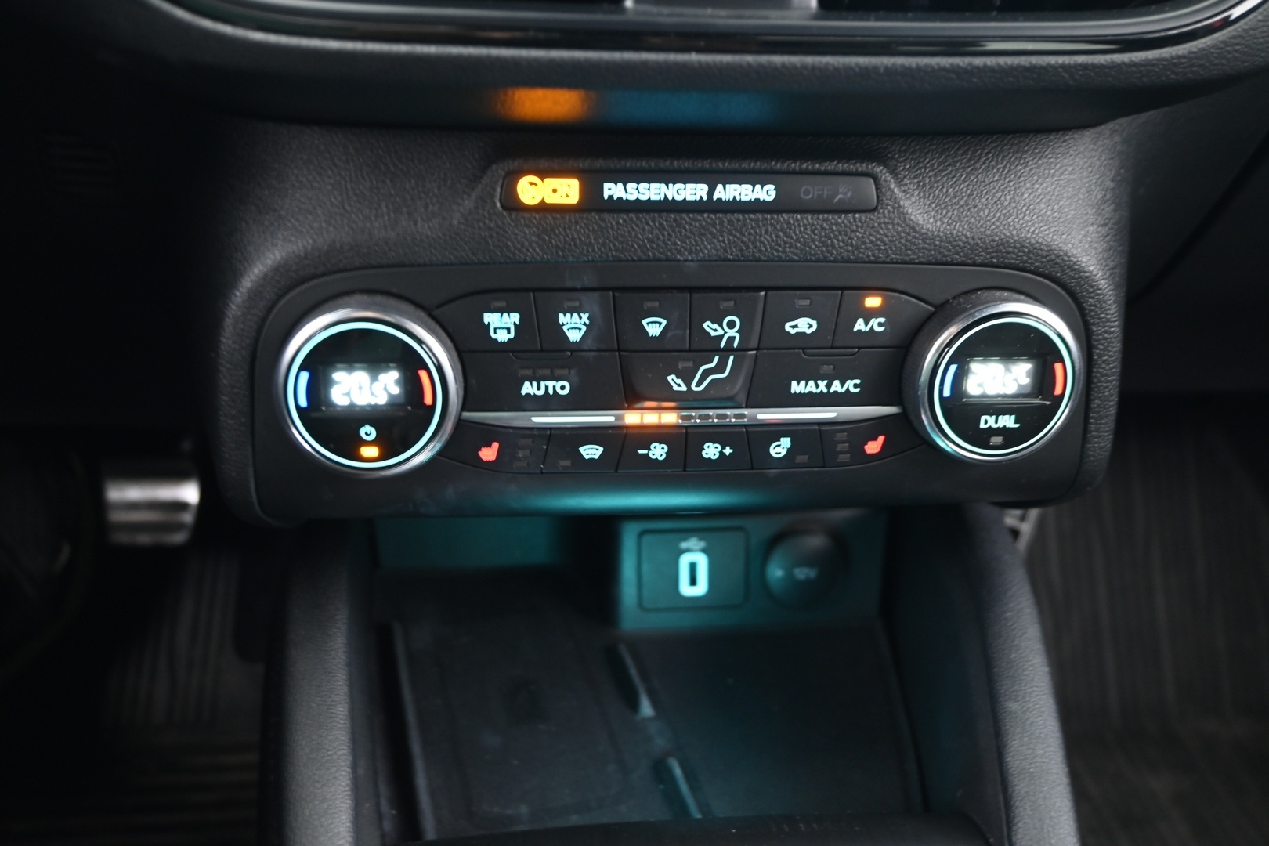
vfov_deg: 43.6
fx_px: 1057
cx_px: 634
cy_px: 423
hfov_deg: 61.9
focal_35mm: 30
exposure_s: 2
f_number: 3.8
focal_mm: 20
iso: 1000
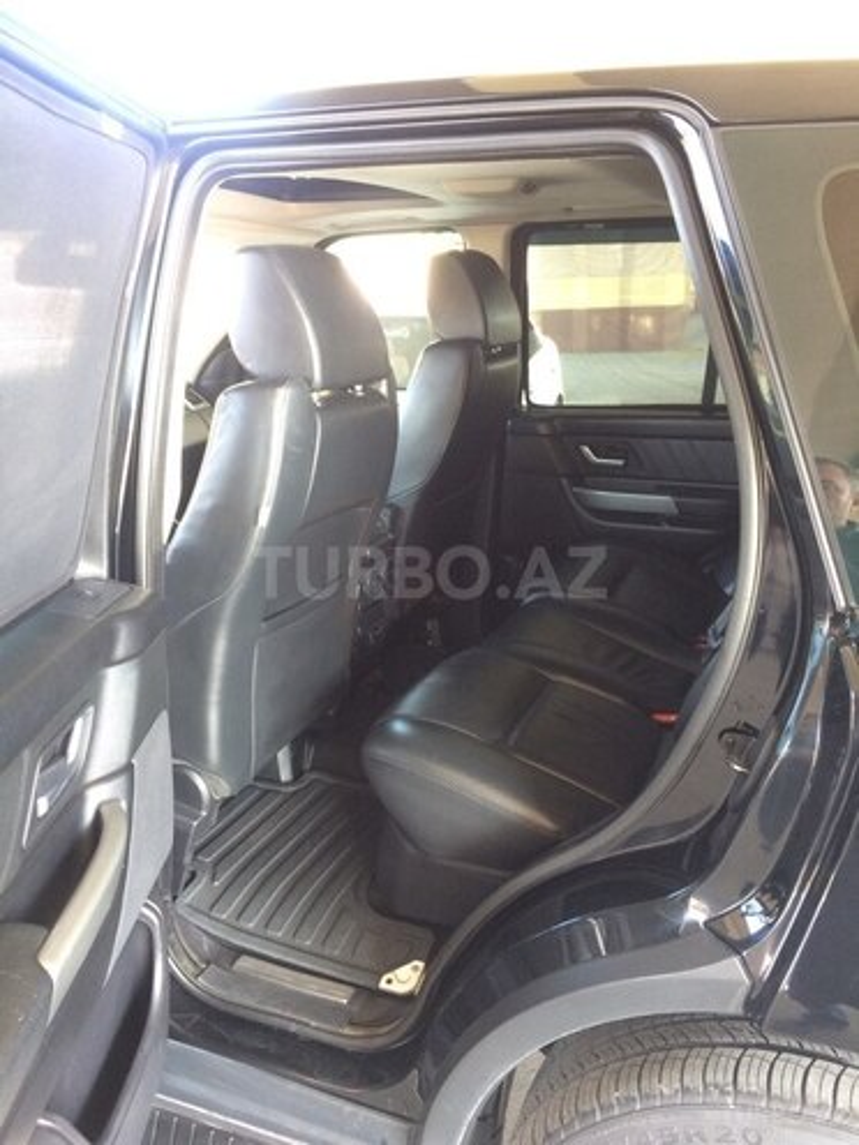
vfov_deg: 61.7
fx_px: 960
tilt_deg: -15.5
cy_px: 572
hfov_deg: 48.2
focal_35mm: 29
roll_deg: +2.0
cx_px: 430
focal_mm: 4.15
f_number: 2.2
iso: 160
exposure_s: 1/33
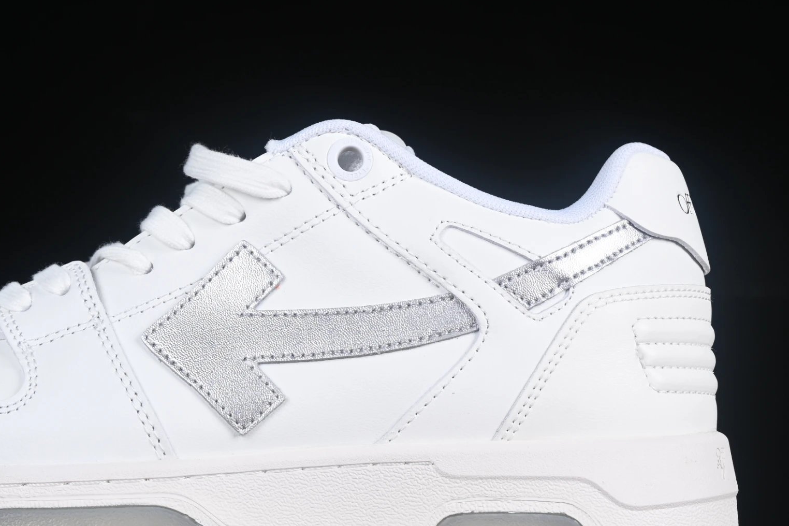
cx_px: 228
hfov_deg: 16.2
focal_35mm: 126
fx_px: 2761
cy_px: 297
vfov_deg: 10.9
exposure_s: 1/125
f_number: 8
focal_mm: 50
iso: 160
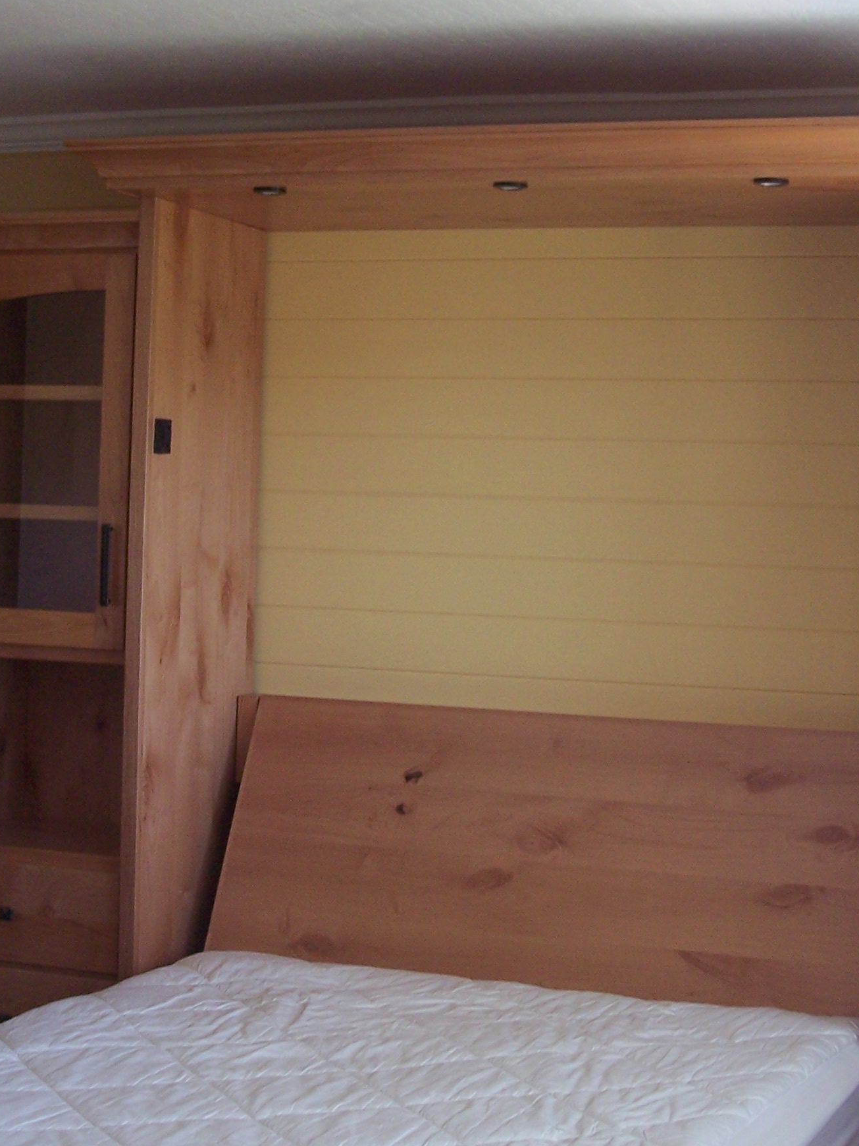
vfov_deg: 30.3
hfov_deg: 22.8
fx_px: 2118
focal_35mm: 64
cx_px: 593
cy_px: 591
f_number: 3.4
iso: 140
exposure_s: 1/30
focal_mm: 8
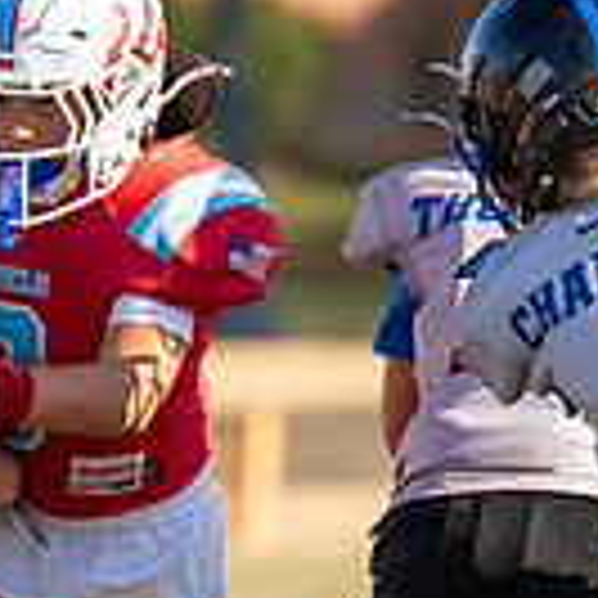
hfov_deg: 1.1
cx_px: -287
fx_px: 31193
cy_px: 400
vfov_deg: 1.1
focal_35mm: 1596
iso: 125
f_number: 3.2
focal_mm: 200
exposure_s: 1/1600
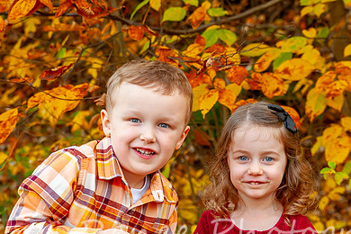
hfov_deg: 18.6
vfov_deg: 12.5
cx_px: 181
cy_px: 127
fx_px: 1072
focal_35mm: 110
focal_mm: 58
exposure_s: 1/160
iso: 500
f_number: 5.6
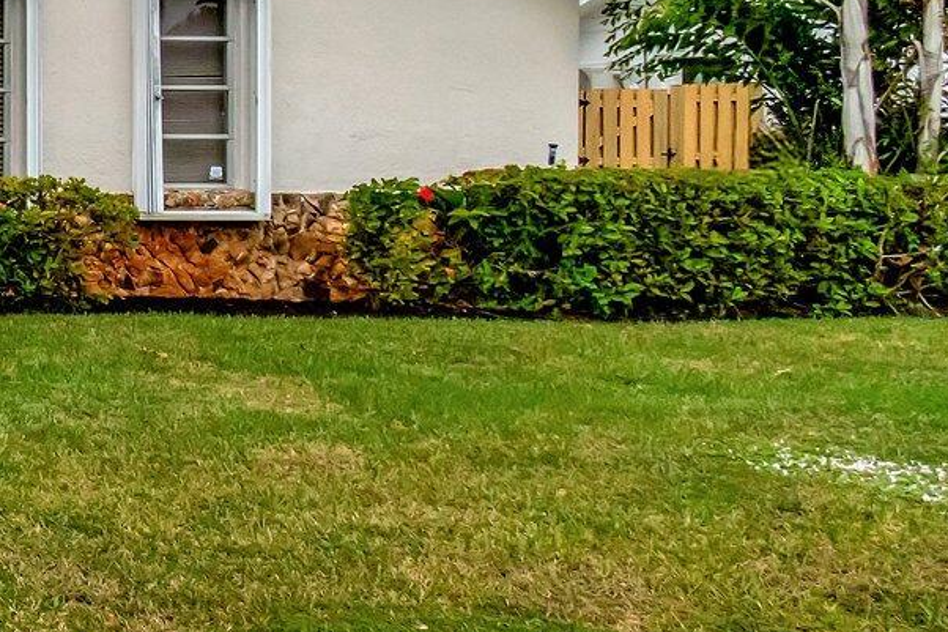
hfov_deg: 25.8
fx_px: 1343
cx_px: -556
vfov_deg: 26.1
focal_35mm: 51
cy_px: 143
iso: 1000
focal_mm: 10
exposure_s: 1/4000
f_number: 8
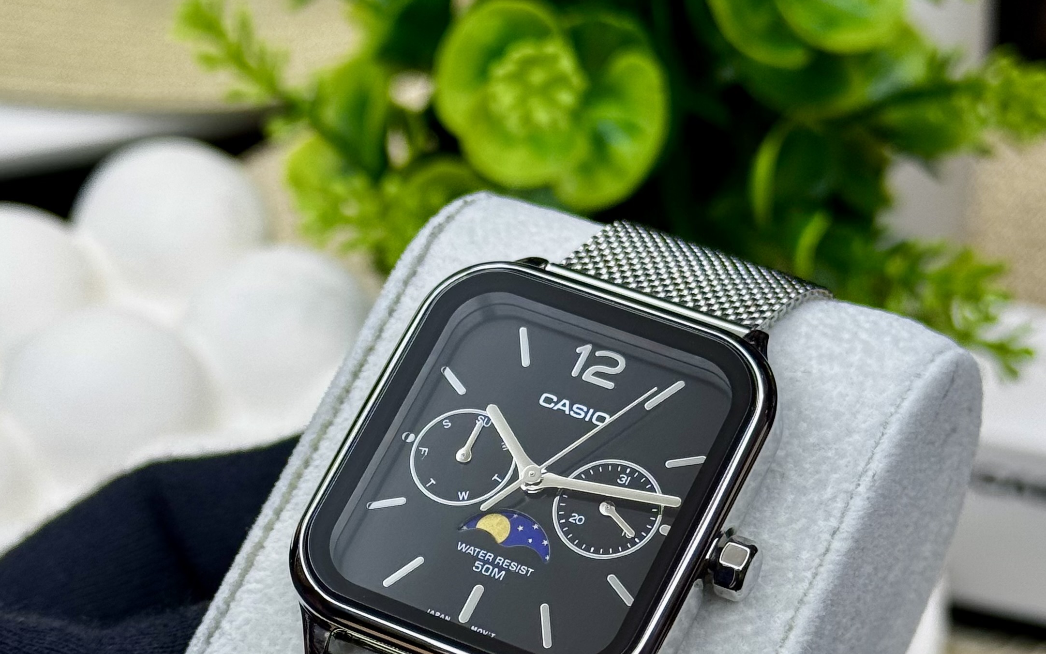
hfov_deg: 30.2
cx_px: 524
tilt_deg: -42.8
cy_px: 576
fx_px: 1938
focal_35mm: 68
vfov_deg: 18.8
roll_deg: -6.1
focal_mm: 6.76
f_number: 1.78
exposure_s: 1/467
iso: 64
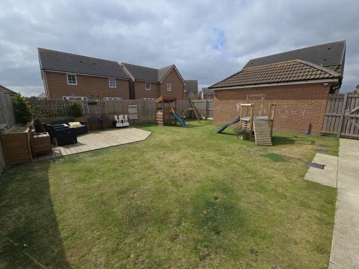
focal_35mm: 13
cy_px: 134
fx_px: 135
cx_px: 180
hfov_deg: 106.2
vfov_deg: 89.9
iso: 50
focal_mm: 2.2
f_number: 2.2
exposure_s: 1/3009
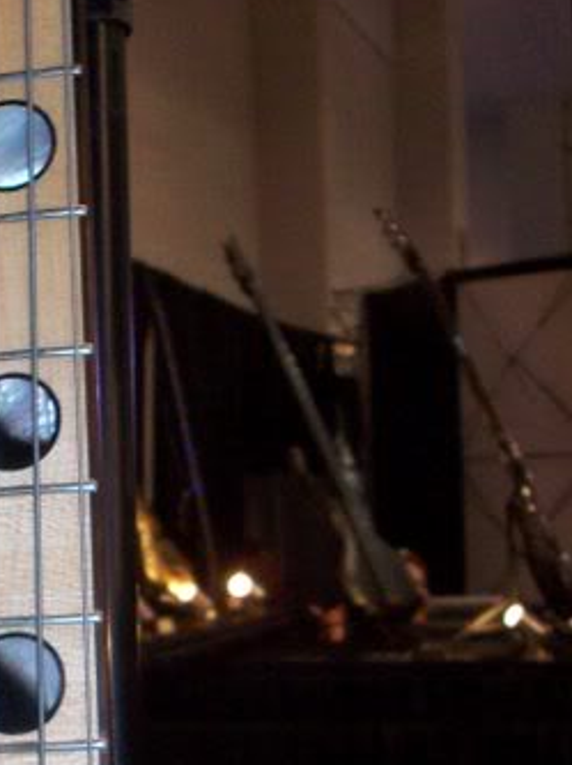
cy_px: 588
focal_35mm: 89
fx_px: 1965
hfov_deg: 16.3
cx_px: 14
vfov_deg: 21.8
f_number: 2.8
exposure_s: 1/45
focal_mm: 6.2
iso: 160
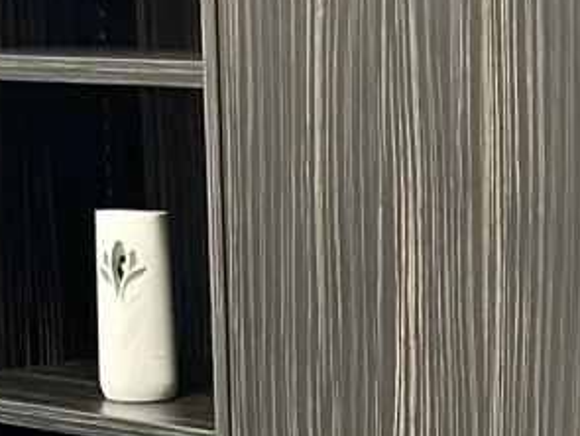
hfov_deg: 11.6
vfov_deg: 8.5
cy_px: 711
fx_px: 2835
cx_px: 537
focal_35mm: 169
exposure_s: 1/60
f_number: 1.5
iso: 200
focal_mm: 5.7
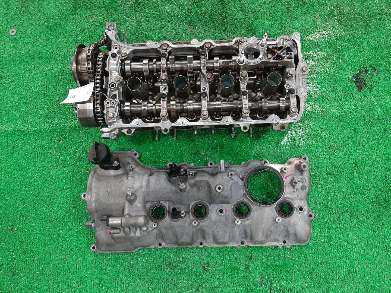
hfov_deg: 67.3
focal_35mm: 26
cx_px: 196
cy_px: 146
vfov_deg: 53.1
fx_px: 294
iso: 156
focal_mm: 3.93
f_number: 1.7
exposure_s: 1/50
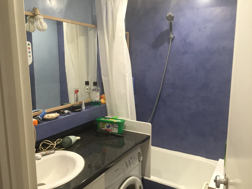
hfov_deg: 61.7
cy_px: 94
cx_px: 126
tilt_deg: -9.3
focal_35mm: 29
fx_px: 211
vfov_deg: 48.2
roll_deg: +0.6
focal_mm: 4.15
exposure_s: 1/33
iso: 125
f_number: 2.2
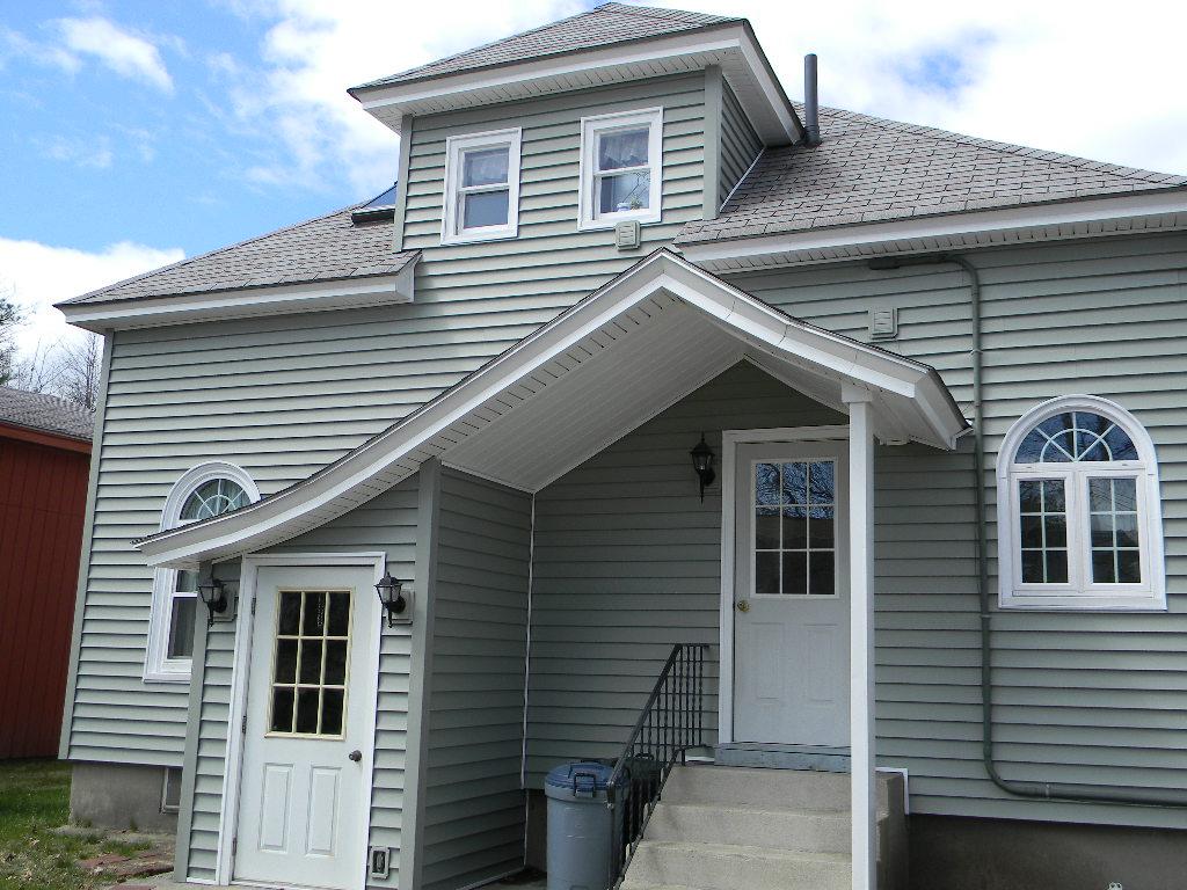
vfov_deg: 39.7
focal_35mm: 36
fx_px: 1234
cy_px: 445
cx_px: 594
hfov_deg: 51.4
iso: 80
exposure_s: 1/504
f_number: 3.7
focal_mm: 6.4
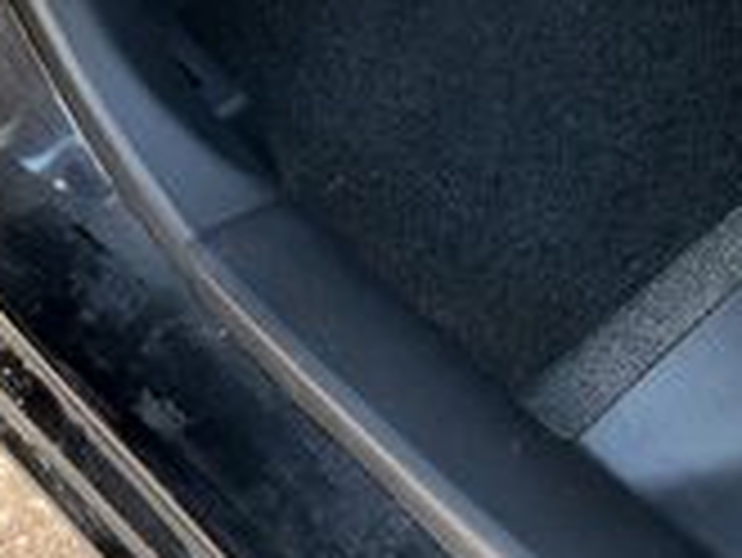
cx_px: 472
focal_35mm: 68
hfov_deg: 28.4
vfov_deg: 21.2
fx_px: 1459
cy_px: 486
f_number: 1.8
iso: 32
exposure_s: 1/122
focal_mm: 3
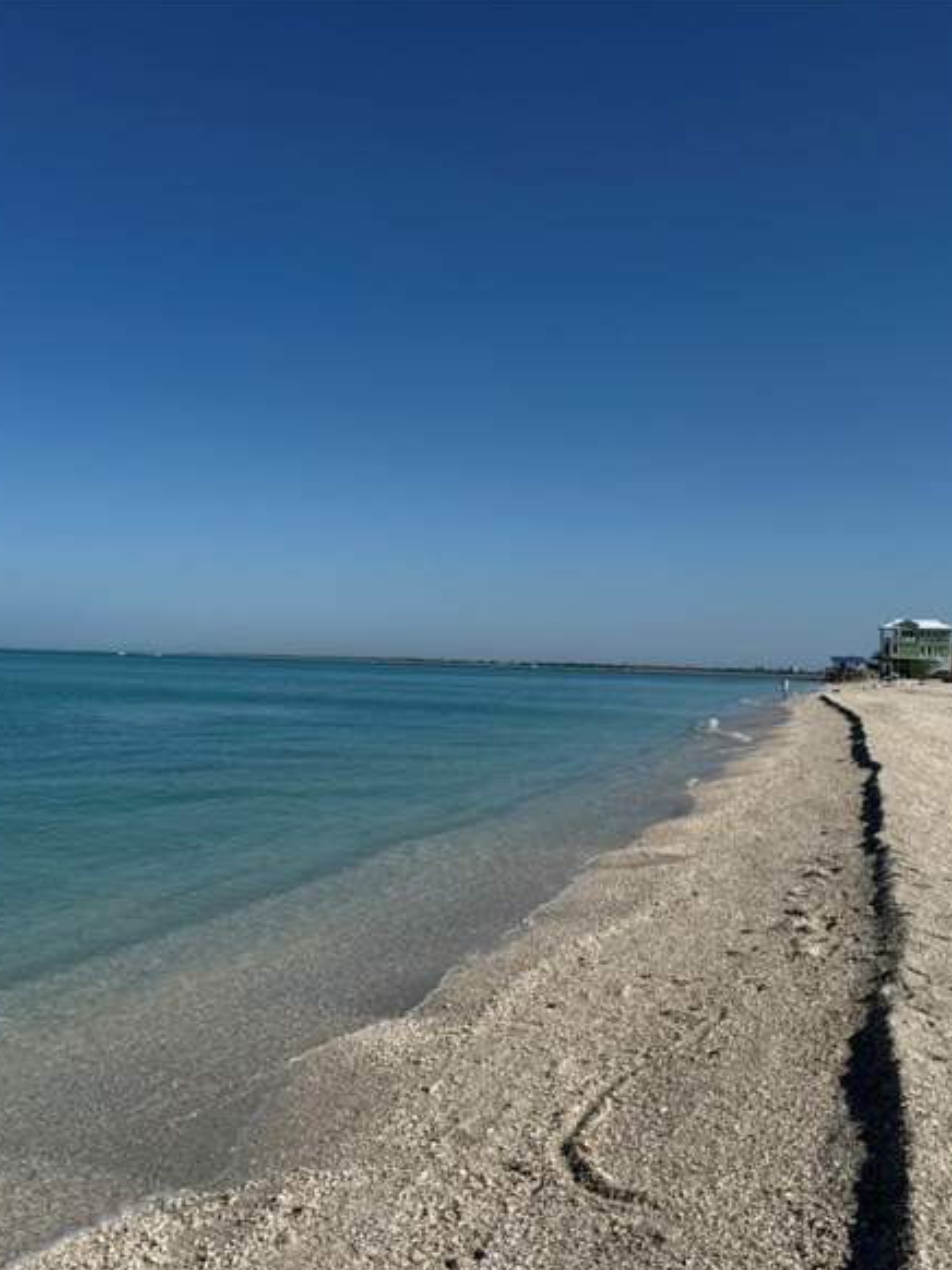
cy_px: 648
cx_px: 389
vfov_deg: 55.4
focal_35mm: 33
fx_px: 1211
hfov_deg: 42.7
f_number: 1.78
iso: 80
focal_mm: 6.76
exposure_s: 1/9091
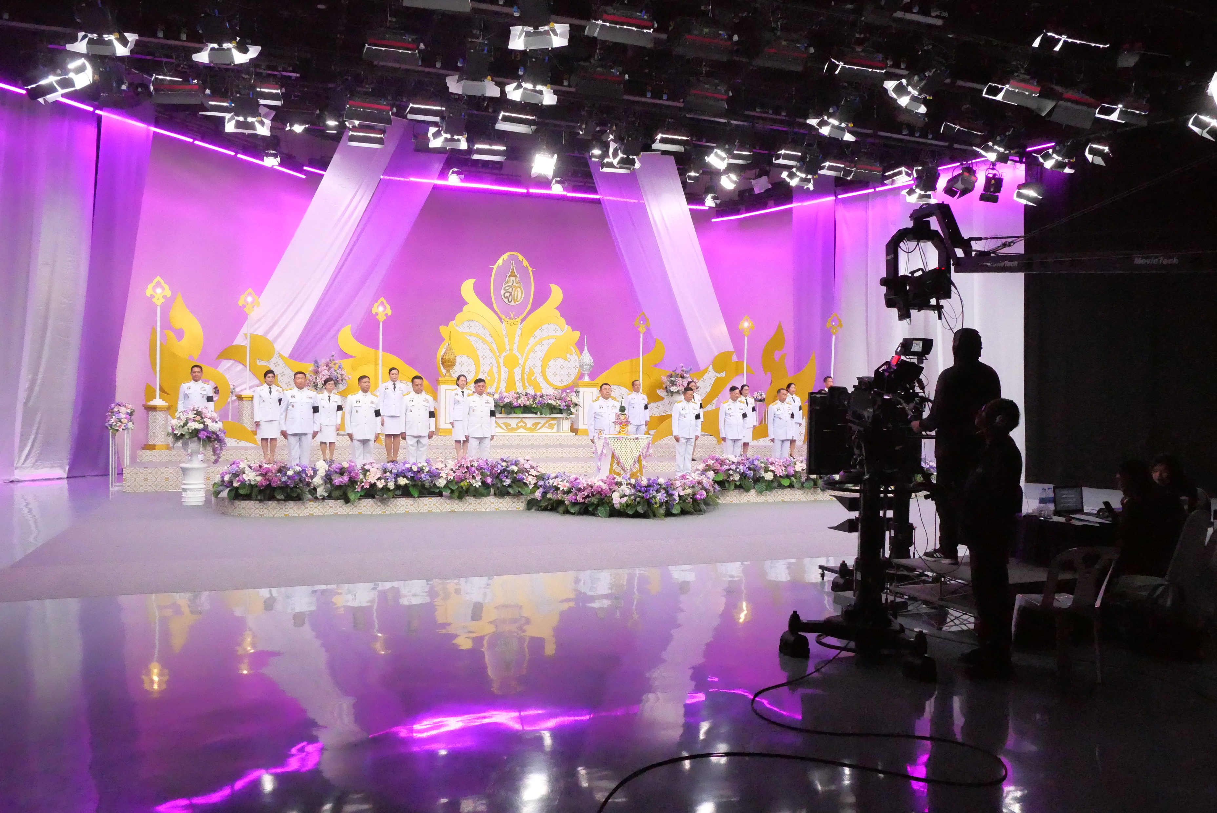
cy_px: 406
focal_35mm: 24
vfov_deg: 53.2
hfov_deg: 73.7
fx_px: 812
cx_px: 608
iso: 10000
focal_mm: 12
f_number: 7.1
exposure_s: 1/500
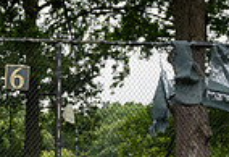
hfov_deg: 16.9
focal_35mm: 110
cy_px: 269
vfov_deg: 11.8
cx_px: -105
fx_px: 705
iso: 1600
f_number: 4.5
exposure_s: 1/1250
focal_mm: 24
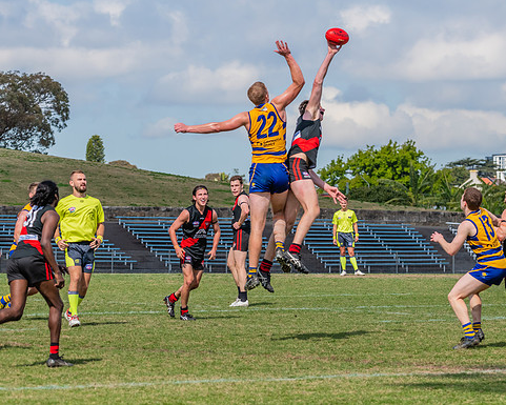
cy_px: 213
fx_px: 3640
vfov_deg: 6.4
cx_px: 330
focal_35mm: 243
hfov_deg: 7.9
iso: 800
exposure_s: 1/1600
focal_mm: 190
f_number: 10
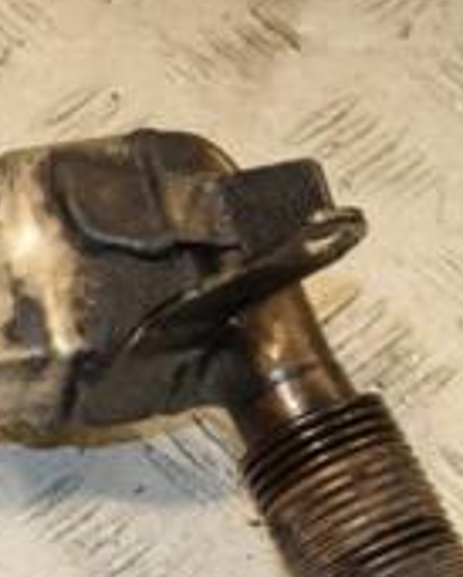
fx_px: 3217
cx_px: -335
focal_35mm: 188
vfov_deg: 10.2
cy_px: 570
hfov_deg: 8.0
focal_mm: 38
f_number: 8
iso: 800
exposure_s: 1/200
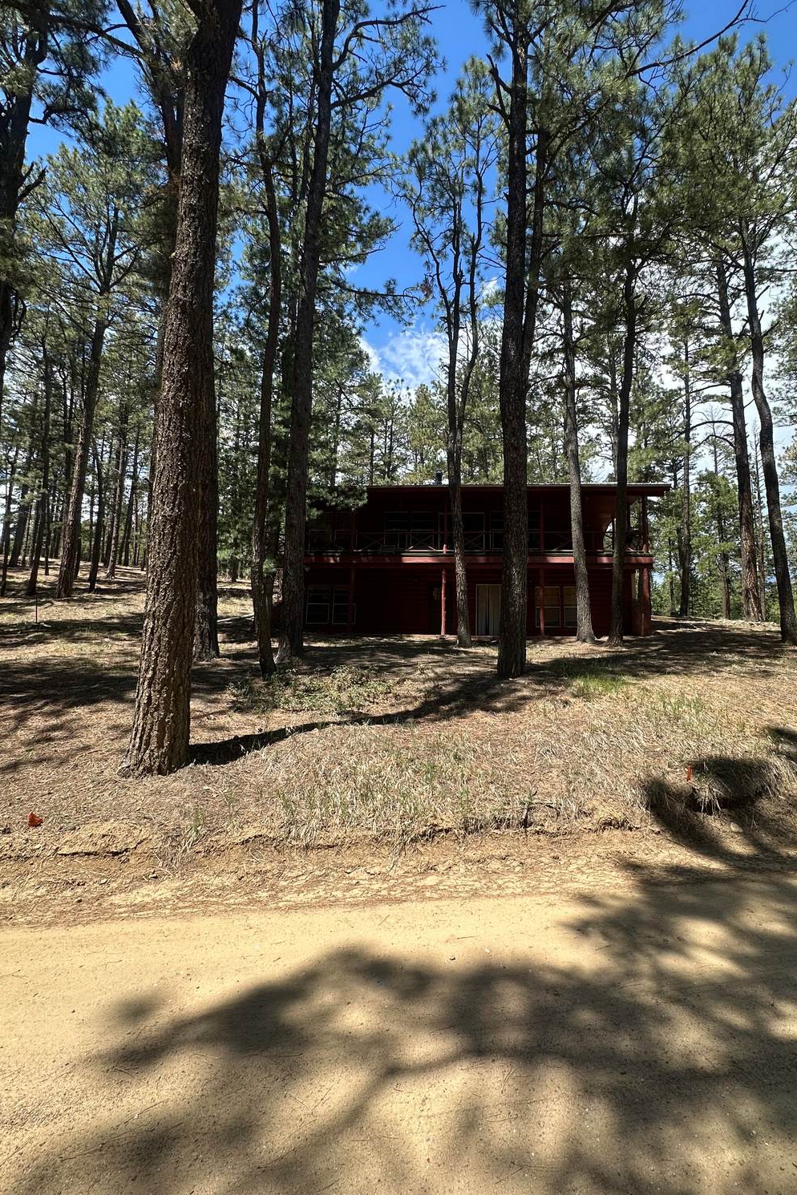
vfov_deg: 100.4
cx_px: 439
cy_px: 581
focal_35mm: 15
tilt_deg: +10.3
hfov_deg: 77.1
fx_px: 498
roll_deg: -2.1
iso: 40
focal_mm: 2.22
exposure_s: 1/769
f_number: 2.2
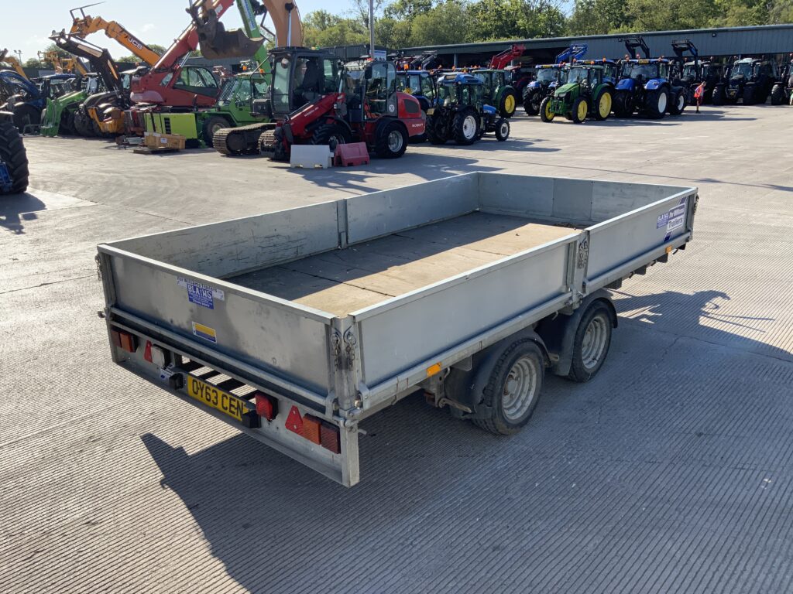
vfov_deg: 48.2
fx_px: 664
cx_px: 396
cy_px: 297
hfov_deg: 61.7
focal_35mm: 29
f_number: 1.8
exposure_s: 1/1015
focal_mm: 3
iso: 16
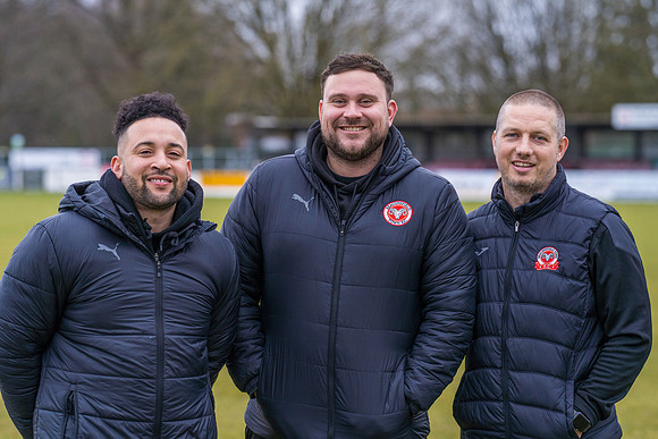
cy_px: 220
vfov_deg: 10.2
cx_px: 329
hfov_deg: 15.2
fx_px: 2468
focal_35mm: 135
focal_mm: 135
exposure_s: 1/2000
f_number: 4
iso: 800
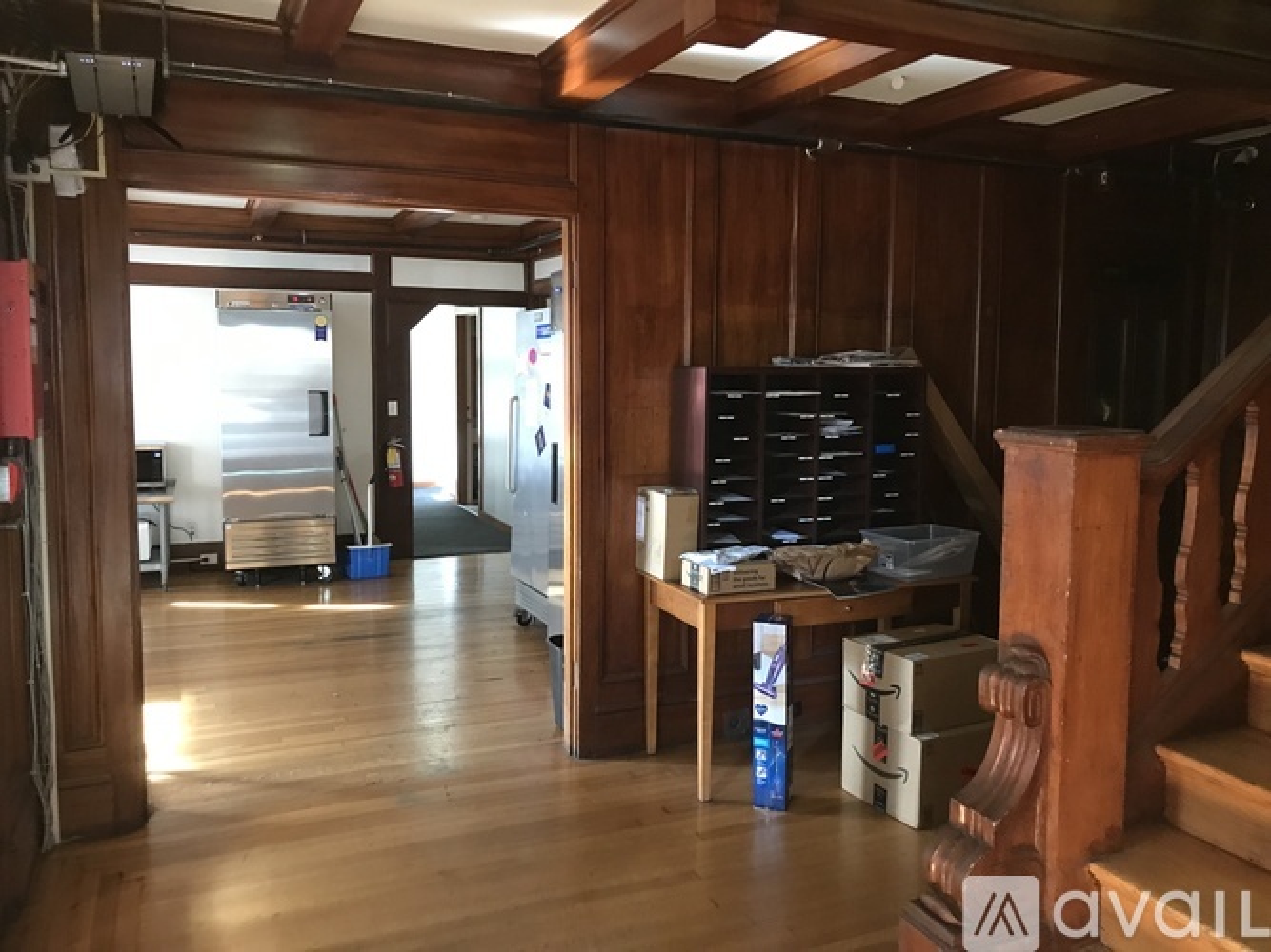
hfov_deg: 63.5
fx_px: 1028
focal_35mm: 28
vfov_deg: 49.7
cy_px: 476
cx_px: 636
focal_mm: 3.99
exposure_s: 1/15
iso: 100
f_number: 1.8
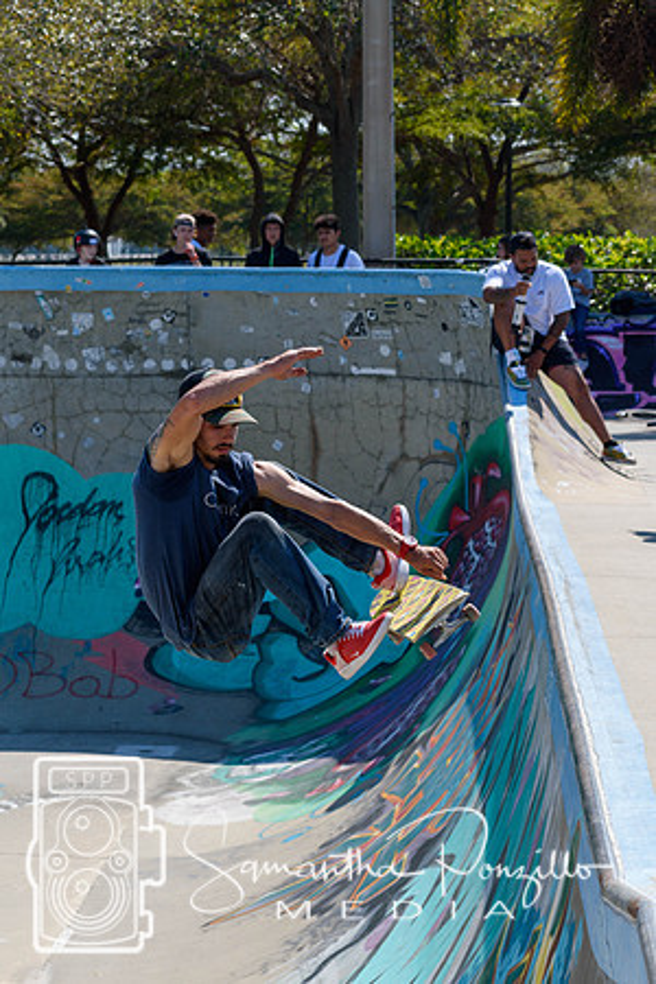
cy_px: 492
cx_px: 328
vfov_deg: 19.5
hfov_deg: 13.0
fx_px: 2870
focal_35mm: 105
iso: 200
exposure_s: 1/800
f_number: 7.1
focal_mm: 70
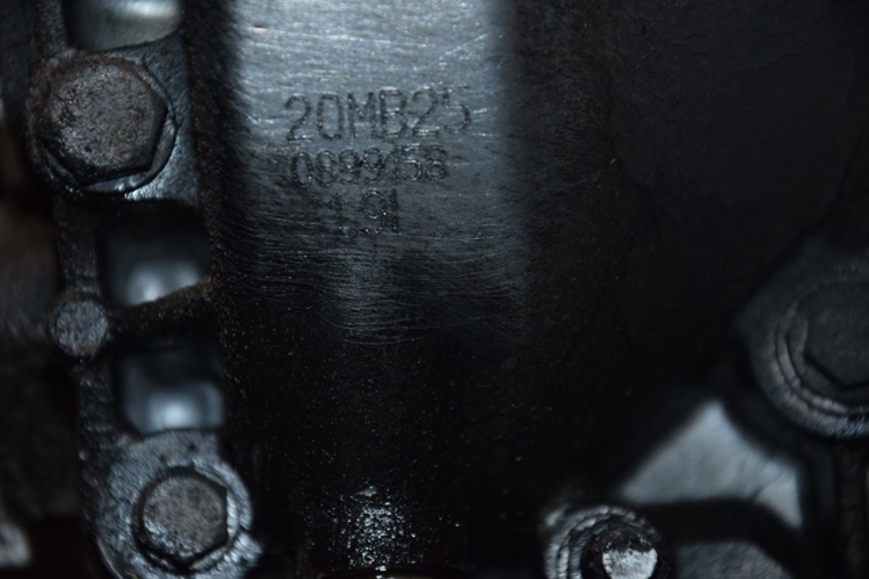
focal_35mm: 158
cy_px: 290
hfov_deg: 13.0
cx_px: 434
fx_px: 3800
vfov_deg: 8.7
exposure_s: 1/60
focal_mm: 105
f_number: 5.6
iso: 800
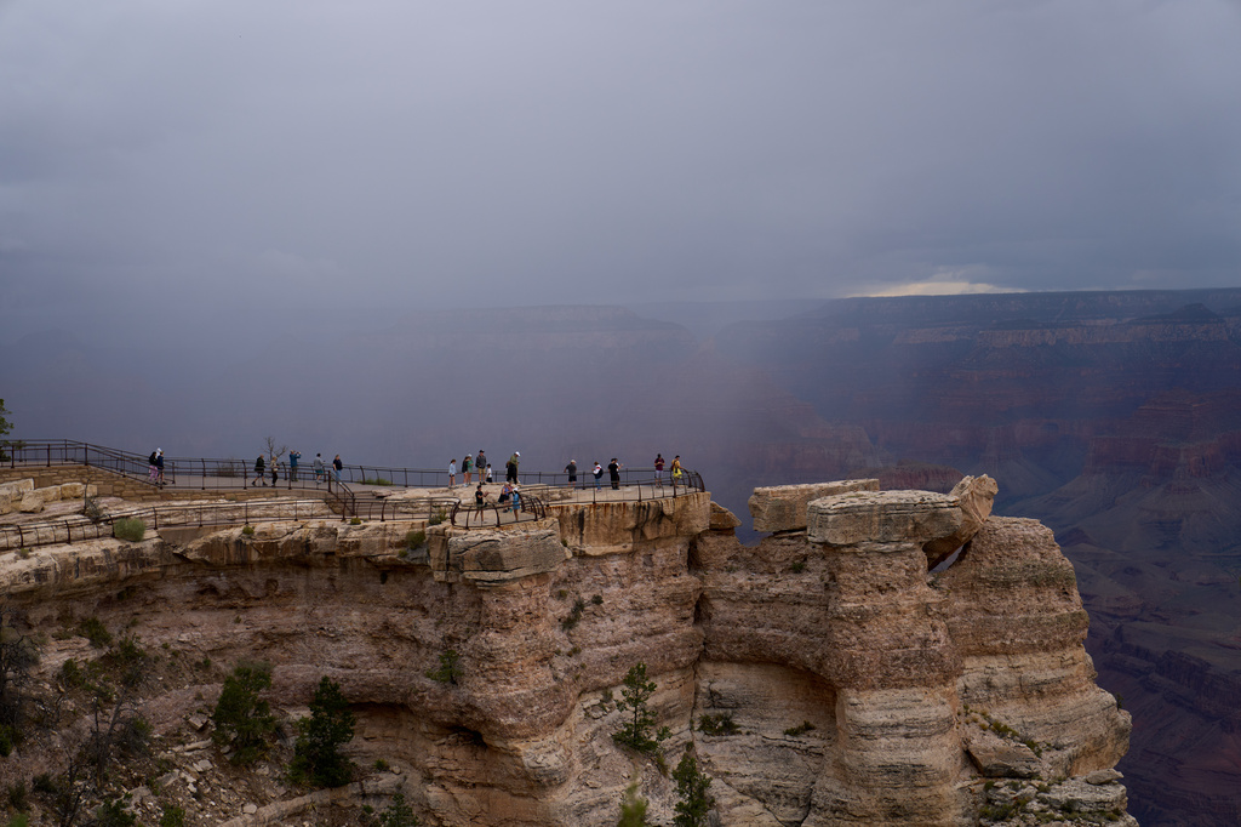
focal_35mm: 50
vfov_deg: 27.0
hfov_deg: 39.6
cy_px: 414
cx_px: 620
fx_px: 1723
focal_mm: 50
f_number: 2.8
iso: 160
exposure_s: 1/1250
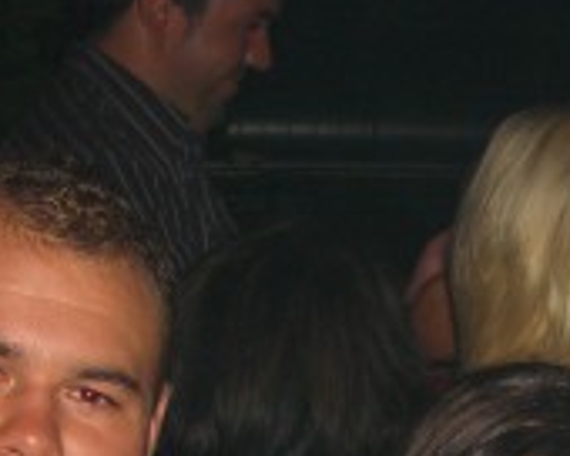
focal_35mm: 131
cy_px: 728
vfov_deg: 11.2
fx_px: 2210
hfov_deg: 14.7
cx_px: 386
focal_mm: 7.9
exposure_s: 1/60
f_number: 2.8
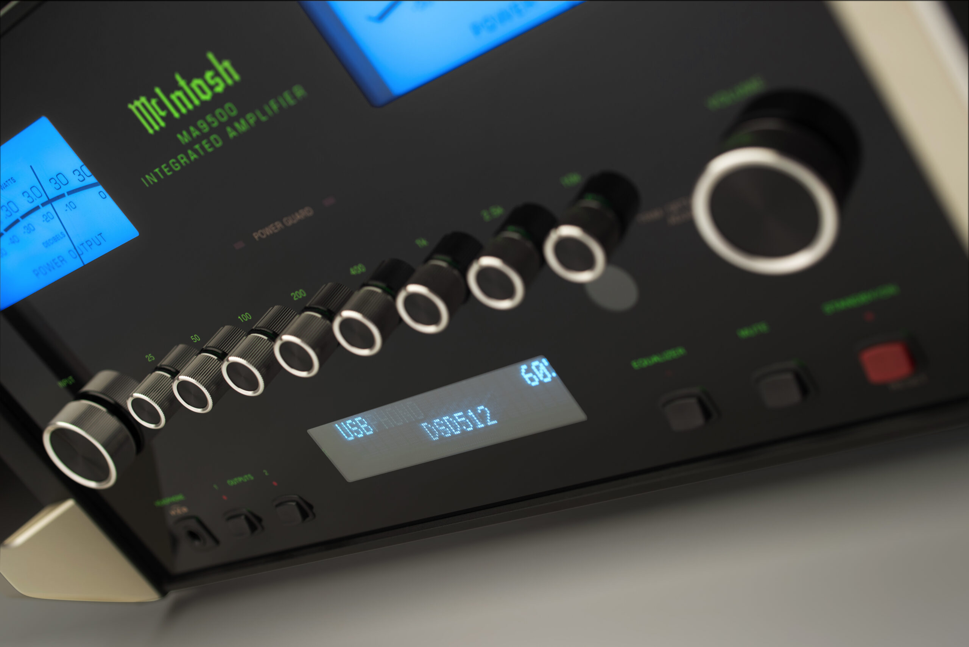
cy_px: 324
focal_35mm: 45
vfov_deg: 29.9
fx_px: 1212
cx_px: 484
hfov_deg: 43.6
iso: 200
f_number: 5
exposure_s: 1/4
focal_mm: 45
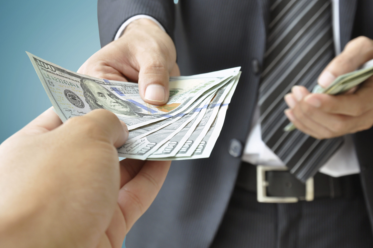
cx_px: 173
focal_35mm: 65
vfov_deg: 20.9
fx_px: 673
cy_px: 118
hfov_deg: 31.0
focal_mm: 40
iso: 400
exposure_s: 1/60
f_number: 8
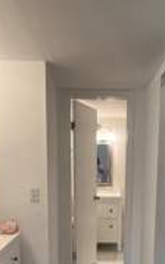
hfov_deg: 34.3
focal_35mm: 37
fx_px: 266
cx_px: 103
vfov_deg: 49.7
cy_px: 211
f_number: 1.8
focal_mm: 1.57
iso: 160
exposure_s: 1/120
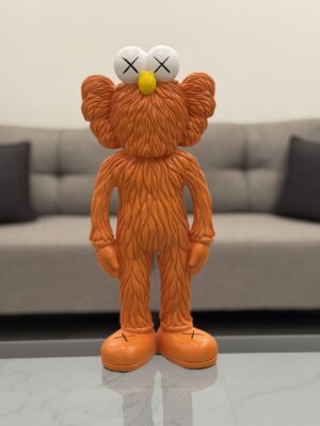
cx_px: 160
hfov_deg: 30.3
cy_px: 213
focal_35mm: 48
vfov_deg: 39.7
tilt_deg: -10.6
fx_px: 592
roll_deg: -0.4
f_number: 1.78
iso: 100
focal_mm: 6.76
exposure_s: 1/50
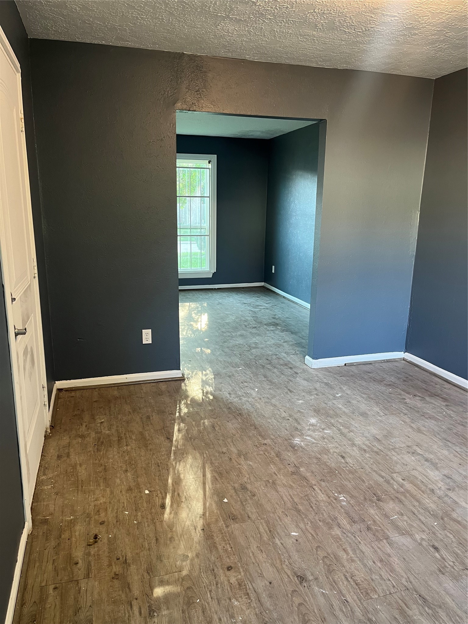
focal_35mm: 26
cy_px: 312
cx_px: 234
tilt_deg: -12.0
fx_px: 469
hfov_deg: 53.1
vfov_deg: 67.3
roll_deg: -1.8
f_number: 1.6
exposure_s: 1/60
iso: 250
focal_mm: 5.1
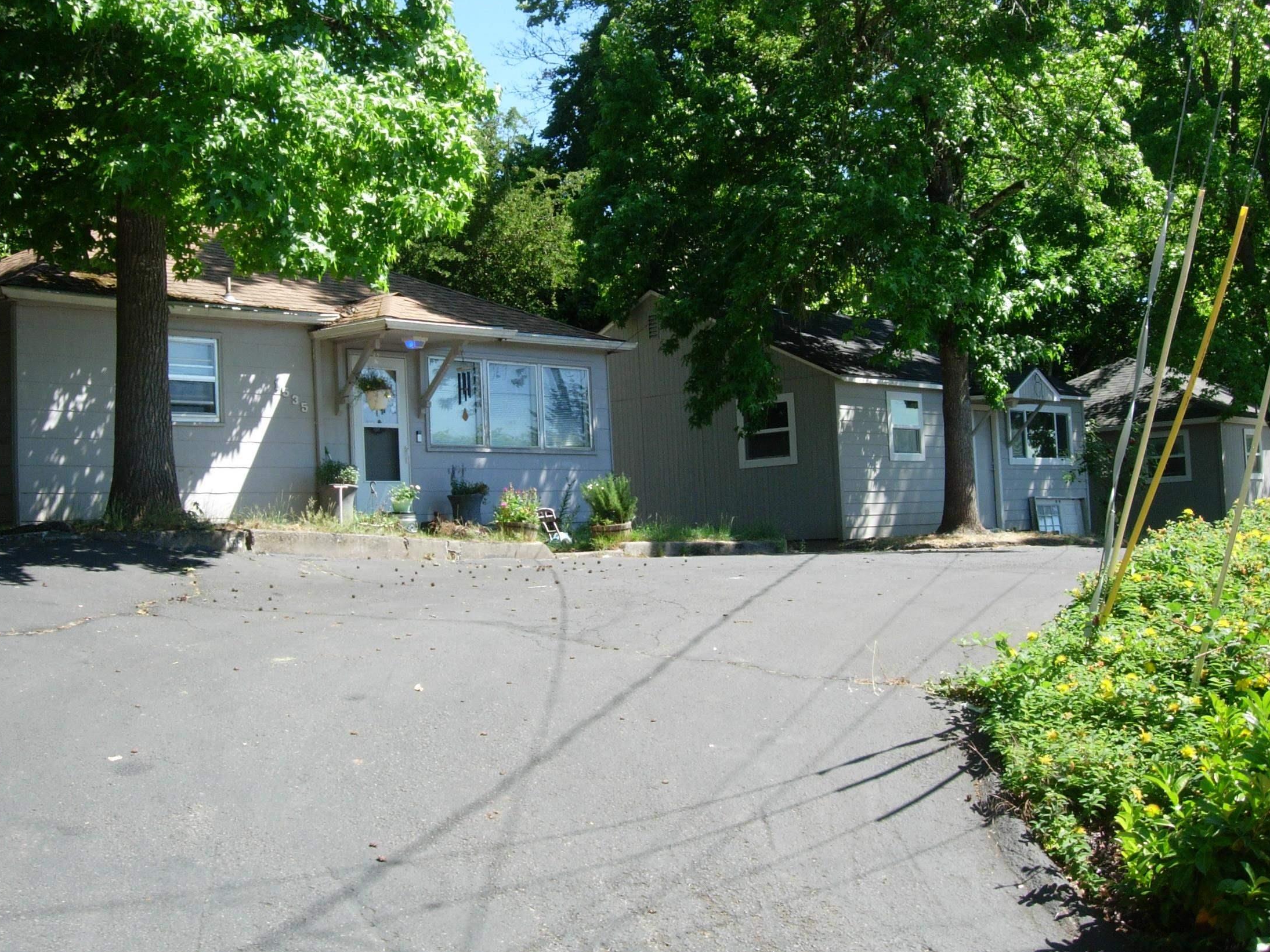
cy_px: 429
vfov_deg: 32.2
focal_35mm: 45
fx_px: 1651
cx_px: 586
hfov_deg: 42.0
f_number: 2.8
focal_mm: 7.8
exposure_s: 1/575
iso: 64
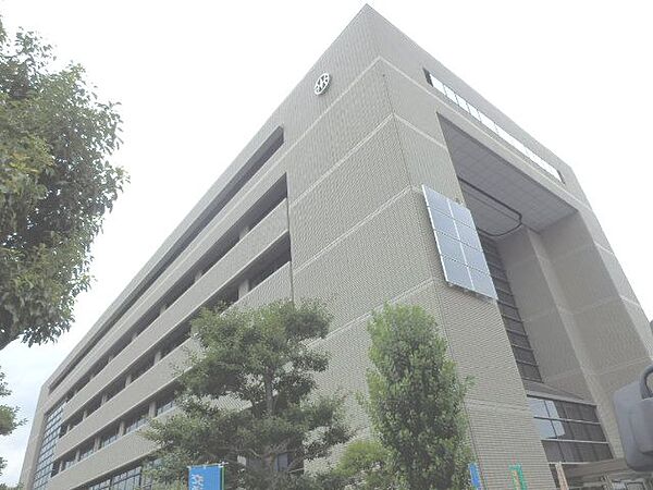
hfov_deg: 71.6
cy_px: 245
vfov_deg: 56.8
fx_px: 453
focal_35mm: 24
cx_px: 326
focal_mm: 4.2
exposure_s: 1/800
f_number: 3
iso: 80
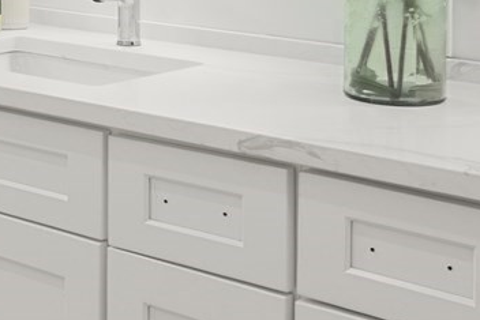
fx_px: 1240
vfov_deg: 13.8
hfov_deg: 20.9
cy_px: -163
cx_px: -40
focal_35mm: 93
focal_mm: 16
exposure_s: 1/10
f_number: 7.1
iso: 400
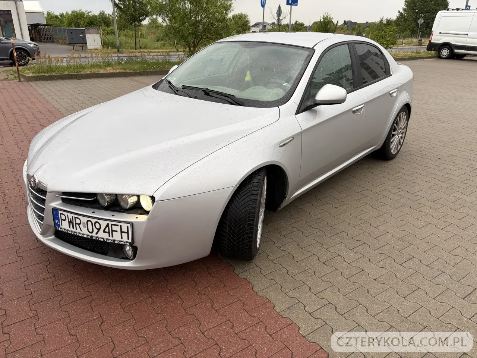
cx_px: 238
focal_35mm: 26
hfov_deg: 67.3
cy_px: 179
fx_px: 358
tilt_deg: -20.7
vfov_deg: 53.1
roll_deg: -0.3
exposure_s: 1/146
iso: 32
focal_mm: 5.96
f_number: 1.6
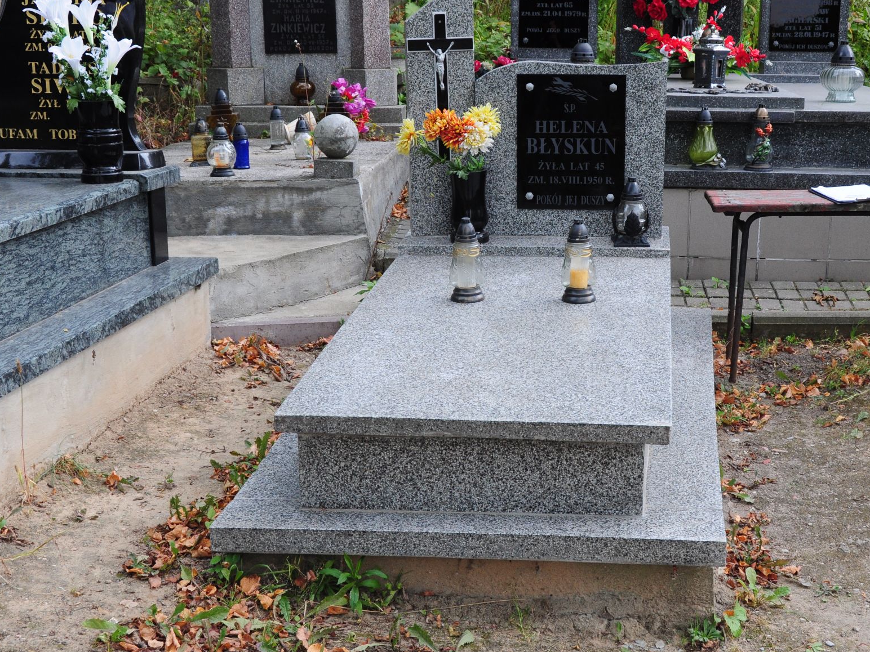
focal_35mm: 56
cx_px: 525
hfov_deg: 34.2
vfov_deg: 26.1
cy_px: 281
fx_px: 1407
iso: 400
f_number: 7.1
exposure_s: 1/200
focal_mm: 28
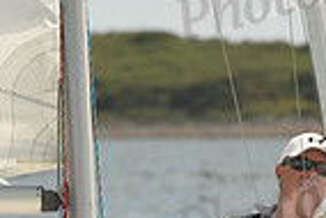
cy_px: 345
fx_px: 14812
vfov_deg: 0.8
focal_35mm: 1634
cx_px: 60
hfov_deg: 1.3
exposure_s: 1/640
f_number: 10
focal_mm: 400
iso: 400
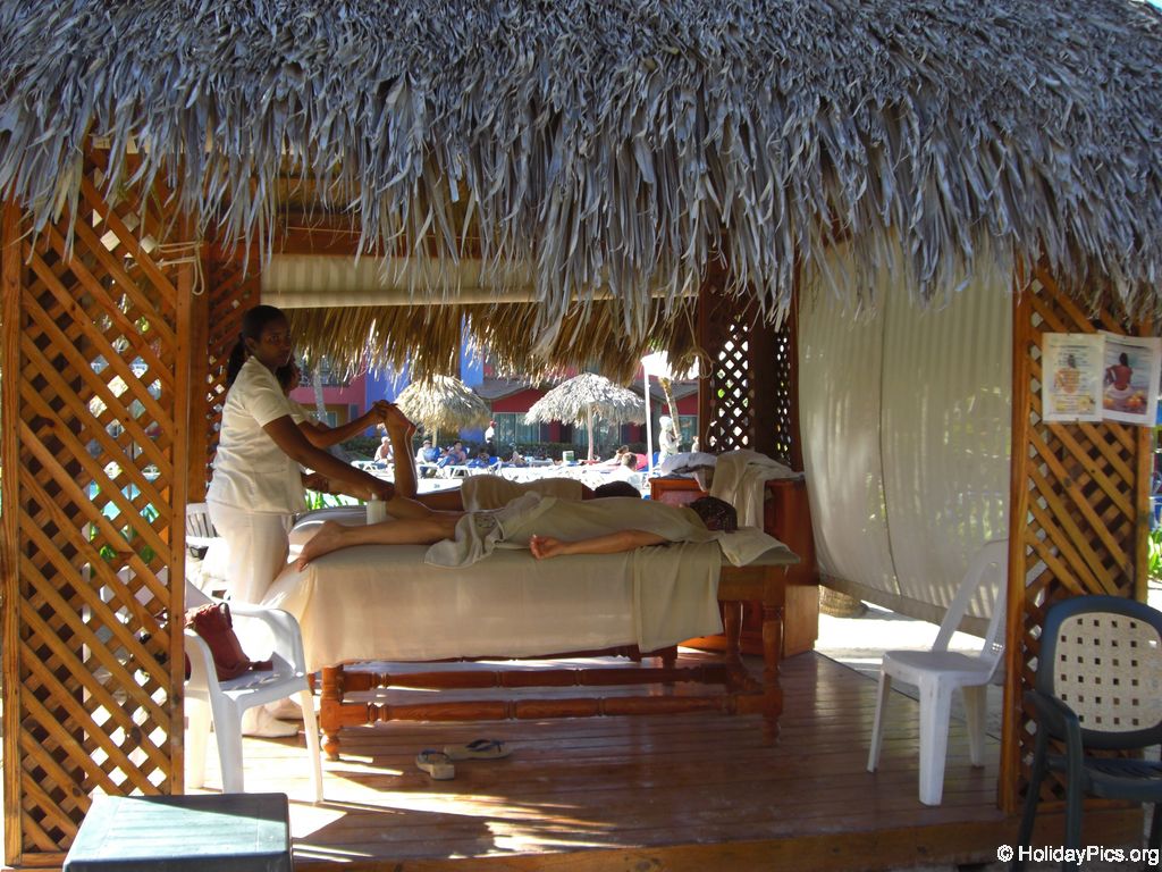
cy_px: 436
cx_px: 581
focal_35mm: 38
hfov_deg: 49.0
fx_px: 1276
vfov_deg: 37.7
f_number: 2.7
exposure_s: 1/200
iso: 64
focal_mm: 6.2
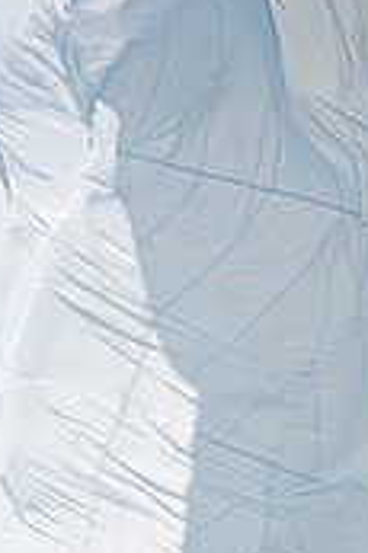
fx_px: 23982
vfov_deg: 1.3
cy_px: 678
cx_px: 74
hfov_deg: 0.9
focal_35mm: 1561
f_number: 5
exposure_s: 1/4000
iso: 400
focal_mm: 400
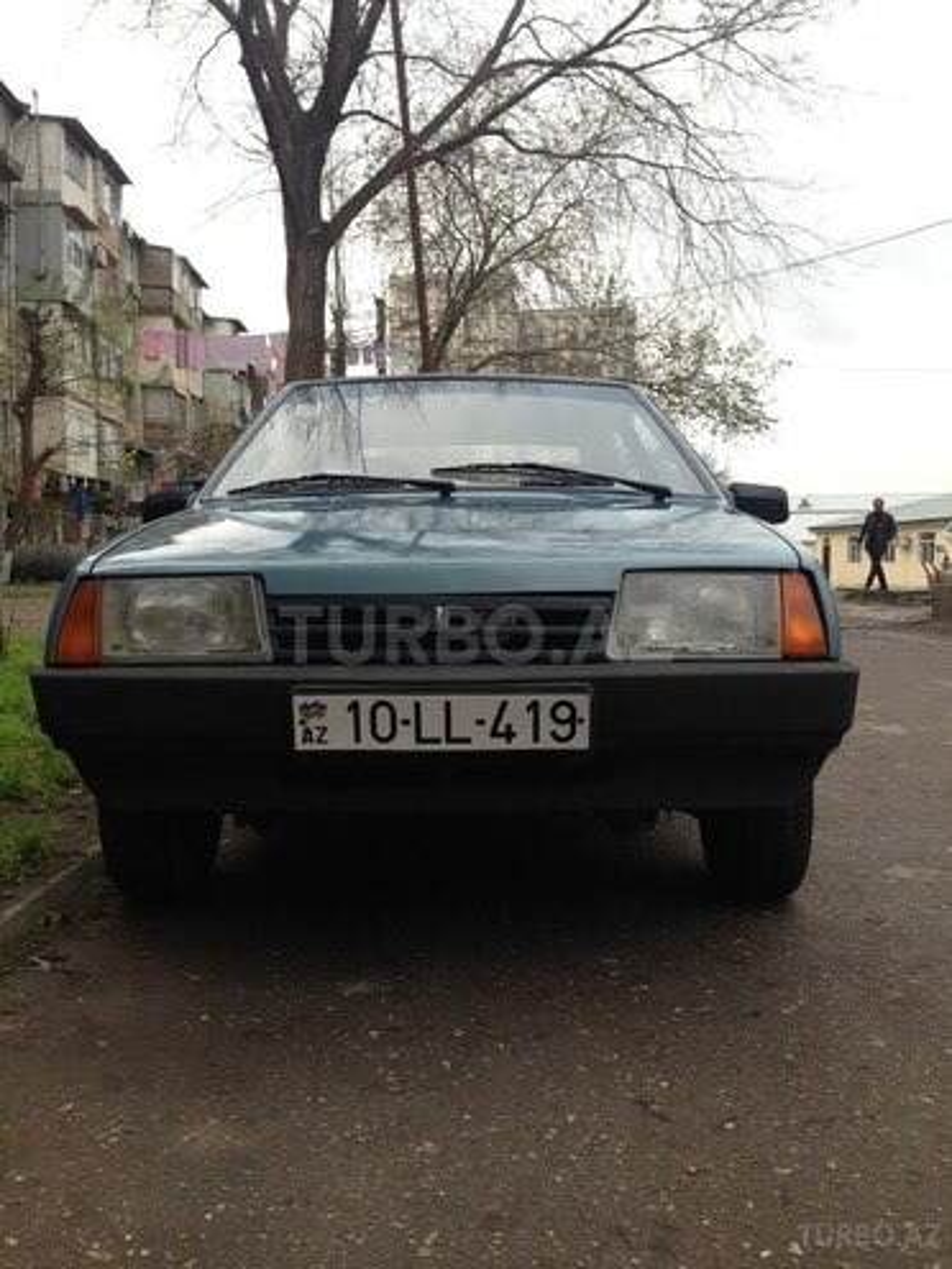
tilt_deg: -2.6
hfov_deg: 42.9
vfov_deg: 55.4
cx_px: 476
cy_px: 634
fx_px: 1210
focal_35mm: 33
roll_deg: -1.5
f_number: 2.4
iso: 50
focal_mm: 4.12
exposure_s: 1/382
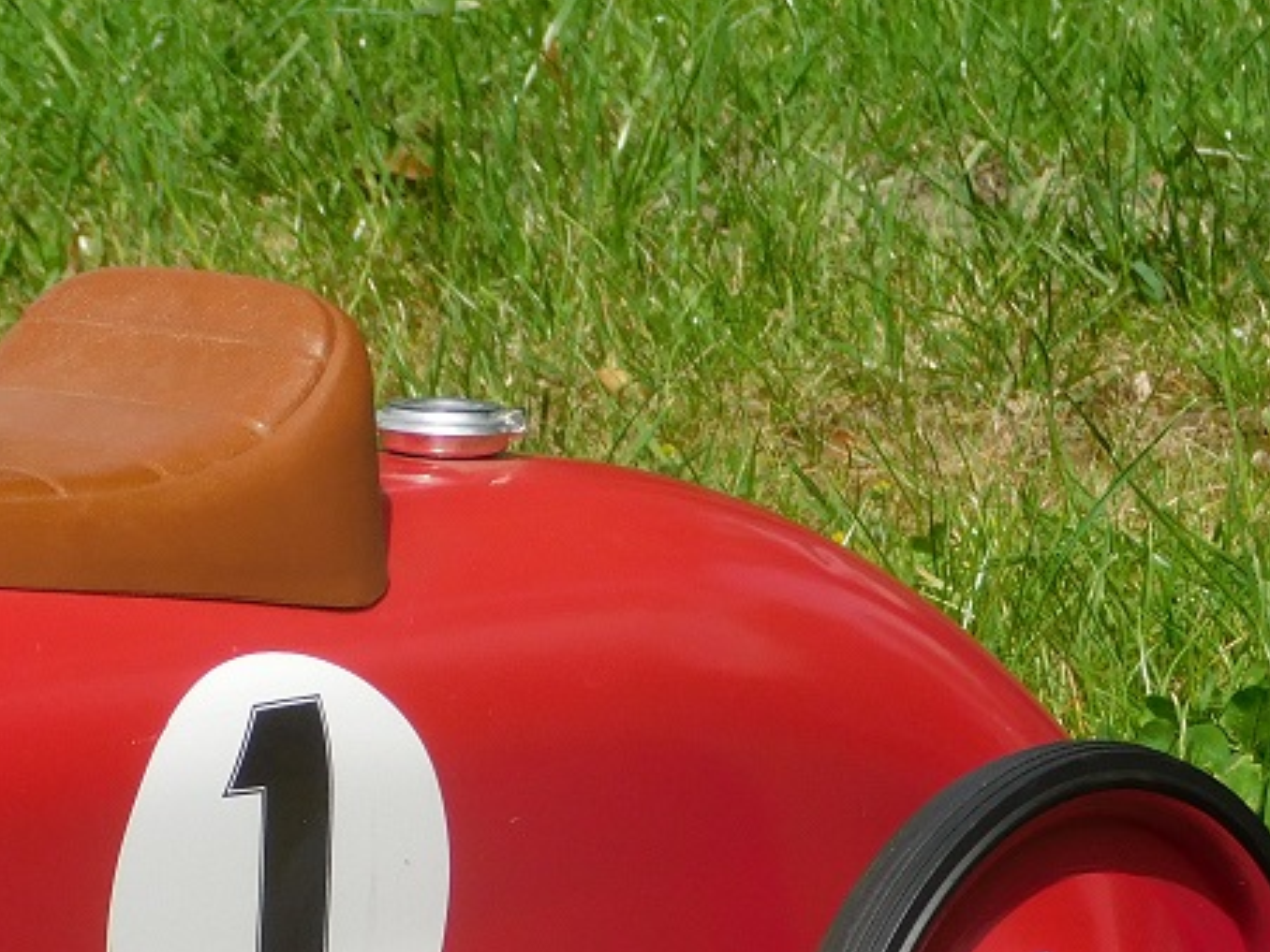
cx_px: -214
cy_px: 952
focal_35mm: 469
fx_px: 17207
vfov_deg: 3.2
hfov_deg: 4.2
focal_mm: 32.7
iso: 125
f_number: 5.4
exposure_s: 1/640
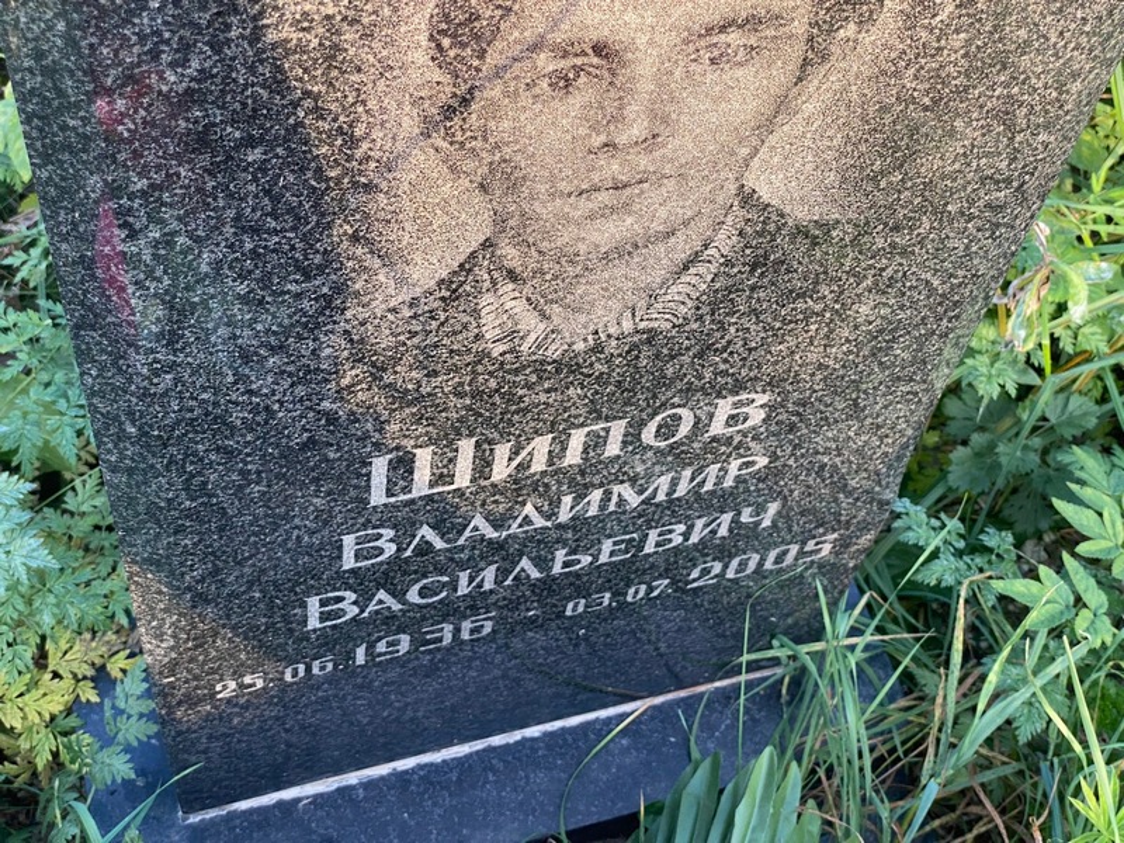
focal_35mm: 52
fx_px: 1688
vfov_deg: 28.0
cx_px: 562
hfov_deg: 36.8
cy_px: 422
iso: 32
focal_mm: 6
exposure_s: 1/122
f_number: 2
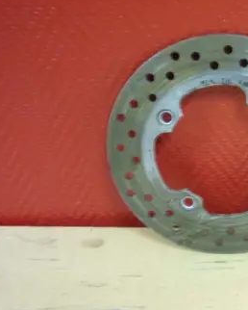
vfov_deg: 38.7
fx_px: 440
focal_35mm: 48
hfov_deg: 30.1
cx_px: 225
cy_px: 145
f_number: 2.8
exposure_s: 1/10
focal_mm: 5.5
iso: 400
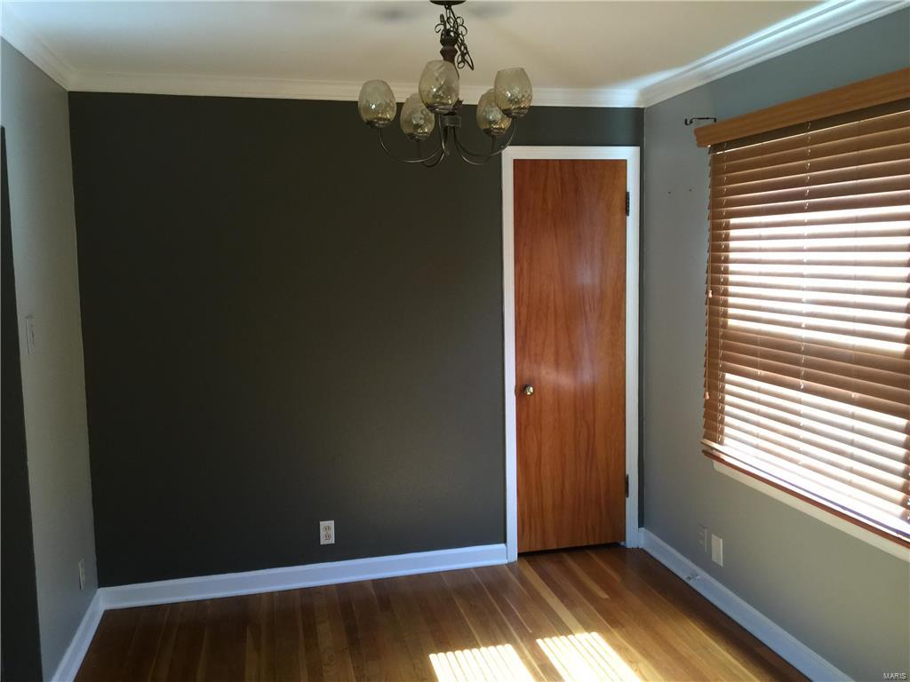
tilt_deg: -6.8
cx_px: 455
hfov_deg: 61.7
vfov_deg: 48.2
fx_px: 762
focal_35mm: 29
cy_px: 341
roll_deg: -0.3
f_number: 2.2
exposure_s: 1/15
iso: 80
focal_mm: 4.15
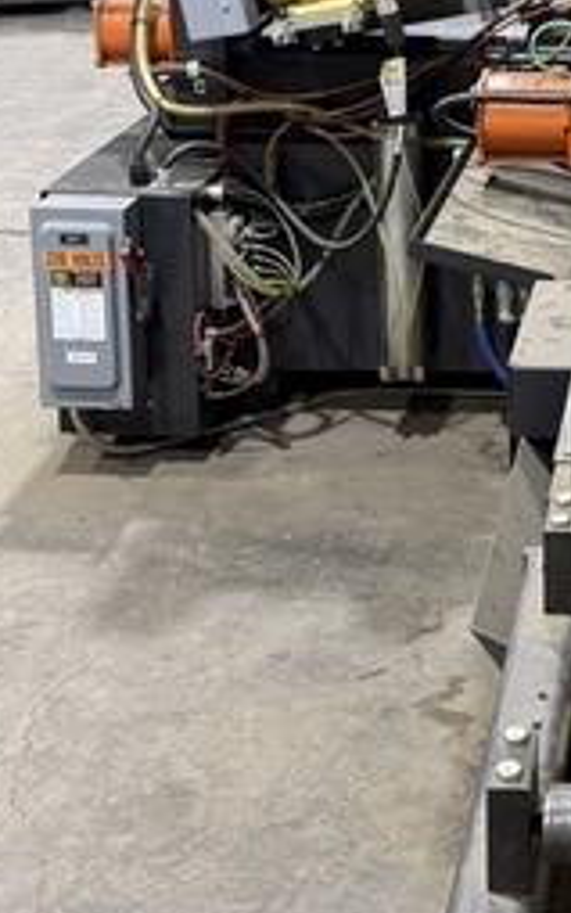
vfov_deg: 26.9
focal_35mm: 75
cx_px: 641
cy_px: 162
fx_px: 1865
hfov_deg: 16.8
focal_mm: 6.76
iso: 125
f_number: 1.78
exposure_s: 1/60
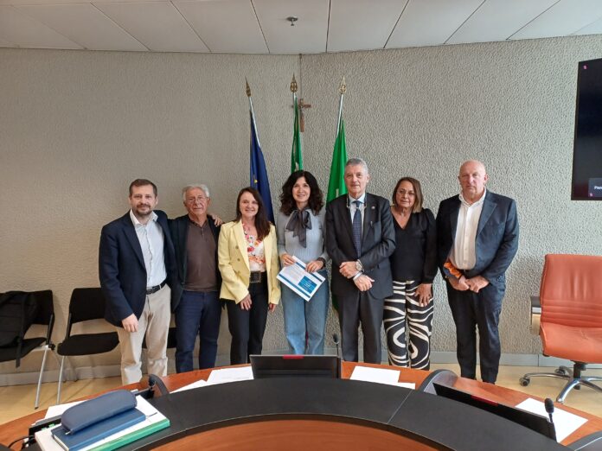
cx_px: 301
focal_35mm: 25
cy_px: 226
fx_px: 435
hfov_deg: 69.4
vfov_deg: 54.9
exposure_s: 1/50
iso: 320
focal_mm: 4.65
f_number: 1.8
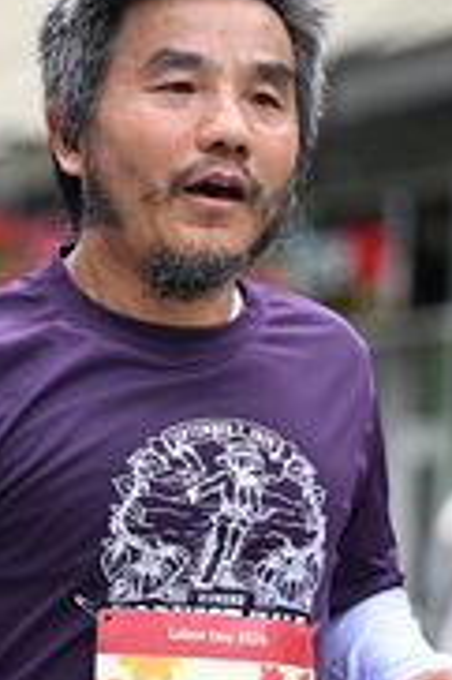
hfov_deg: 4.4
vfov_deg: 6.6
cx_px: -43
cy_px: 489
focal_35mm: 312
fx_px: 5887
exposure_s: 1/2000
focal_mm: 103
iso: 640
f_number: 2.8
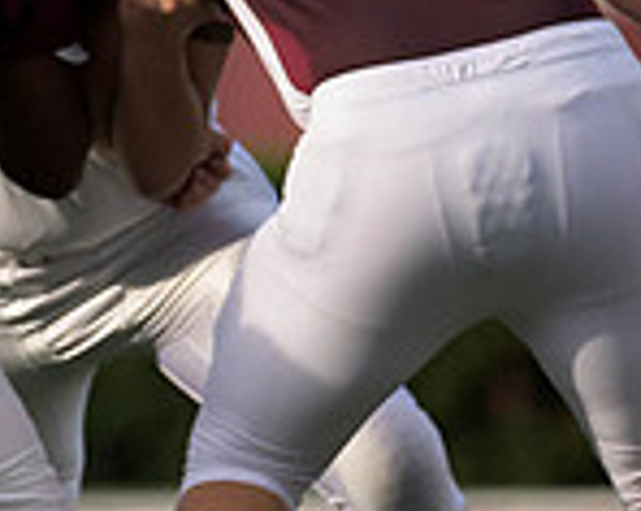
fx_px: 65118
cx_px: -172
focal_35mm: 3437
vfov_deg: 0.4
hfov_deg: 0.6
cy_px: 68
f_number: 4
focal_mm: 500
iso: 800
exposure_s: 1/4000
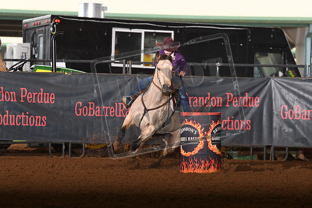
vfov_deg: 4.2
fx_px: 2861
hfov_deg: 6.2
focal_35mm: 330
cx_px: 156
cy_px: 104
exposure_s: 1/250
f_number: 5.6
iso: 1000
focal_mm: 330
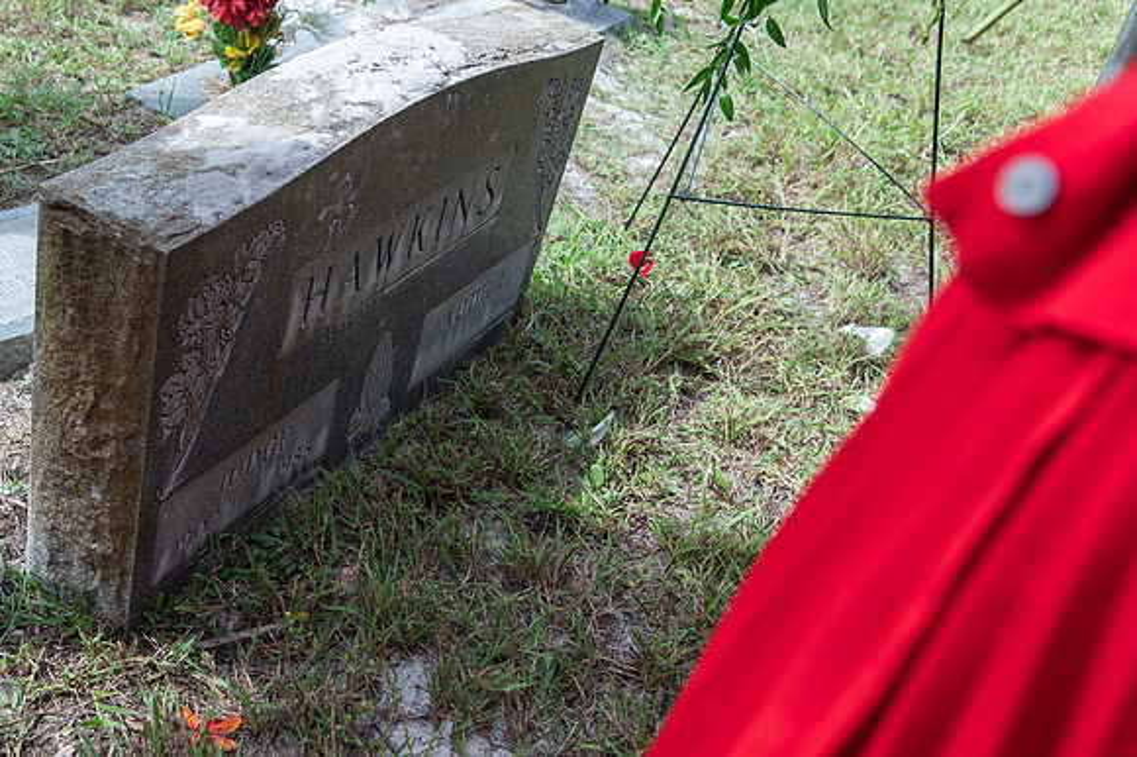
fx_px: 1230
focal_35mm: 39
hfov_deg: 47.5
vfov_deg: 34.2
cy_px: 378
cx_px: 264
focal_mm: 24
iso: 100
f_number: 4
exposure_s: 1/400
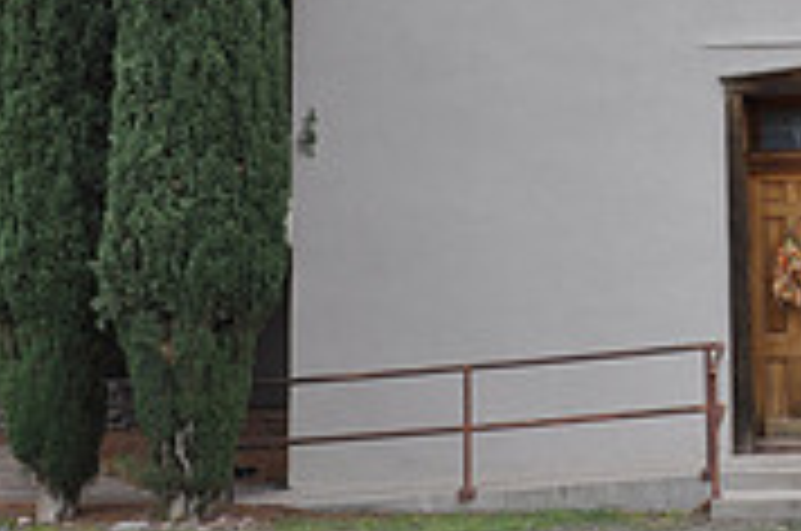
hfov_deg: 19.9
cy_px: -29
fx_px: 2177
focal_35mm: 98
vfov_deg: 13.7
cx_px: 896
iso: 200
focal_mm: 20
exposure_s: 1/100
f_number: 10
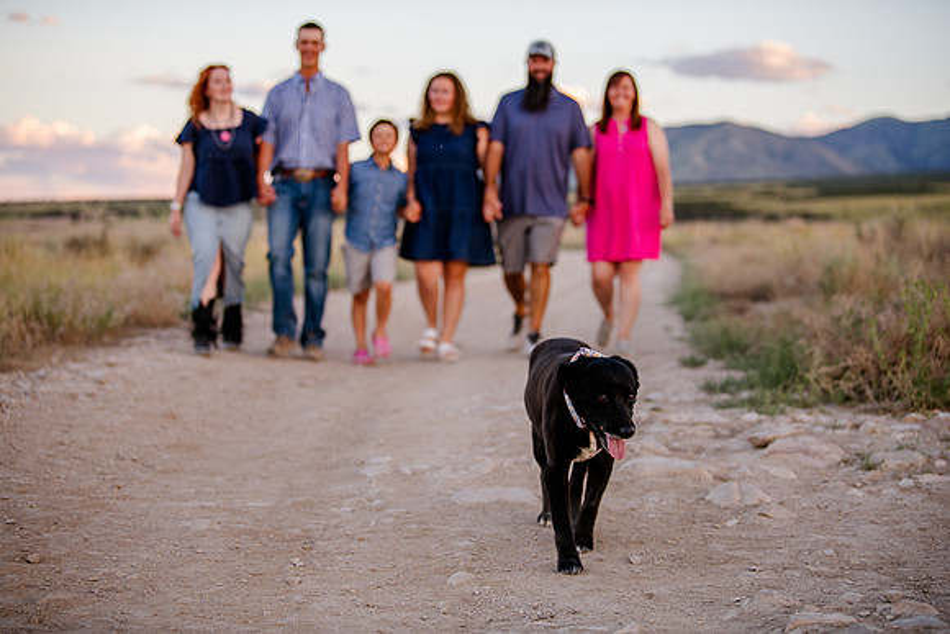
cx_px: 475
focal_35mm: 70
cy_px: 317
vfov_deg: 19.5
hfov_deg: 28.8
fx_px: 1848
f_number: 2.8
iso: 250
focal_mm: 70
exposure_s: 1/200
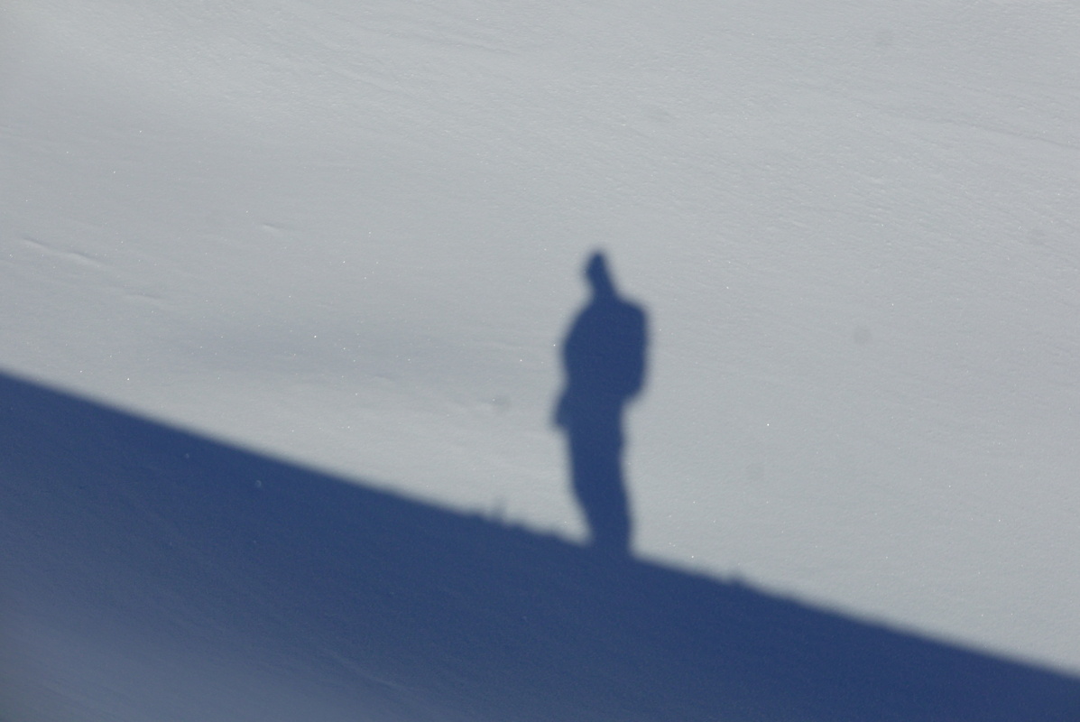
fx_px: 2161
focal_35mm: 72
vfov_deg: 19.0
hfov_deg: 28.1
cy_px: 361
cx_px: 540
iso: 200
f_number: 5.6
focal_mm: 32.6
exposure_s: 1/2500
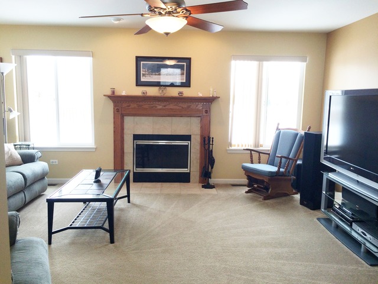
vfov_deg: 48.2
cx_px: 189
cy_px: 142
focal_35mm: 29
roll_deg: +0.3
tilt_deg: -7.0
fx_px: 317
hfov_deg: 61.7
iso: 40
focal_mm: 4.15
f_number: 2.2
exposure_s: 1/120
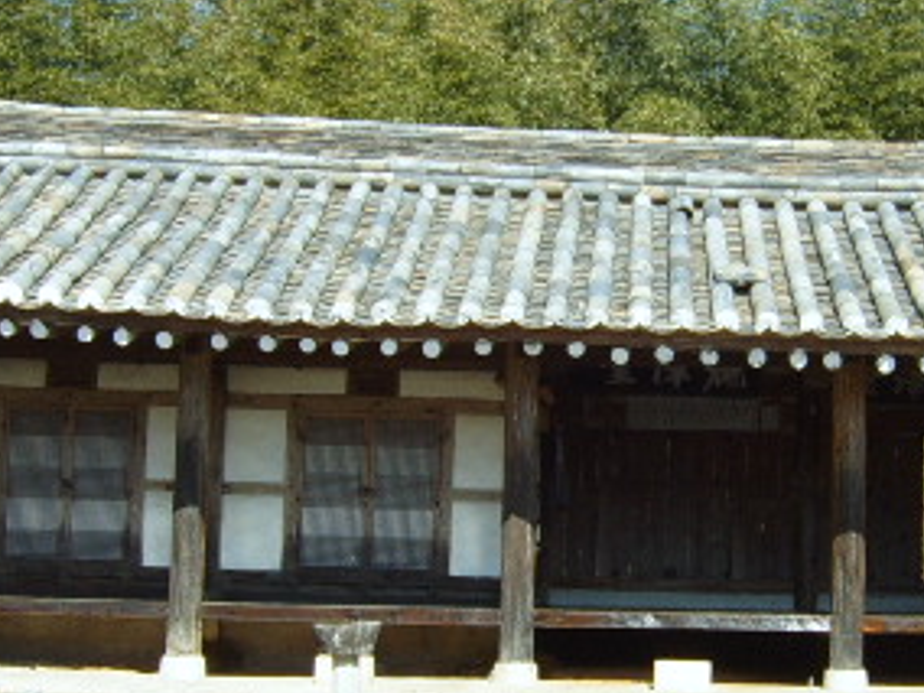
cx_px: 625
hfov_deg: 24.6
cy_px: 368
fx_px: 2109
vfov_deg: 18.7
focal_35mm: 79
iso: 50
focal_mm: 5.8
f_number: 5.8
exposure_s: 1/250
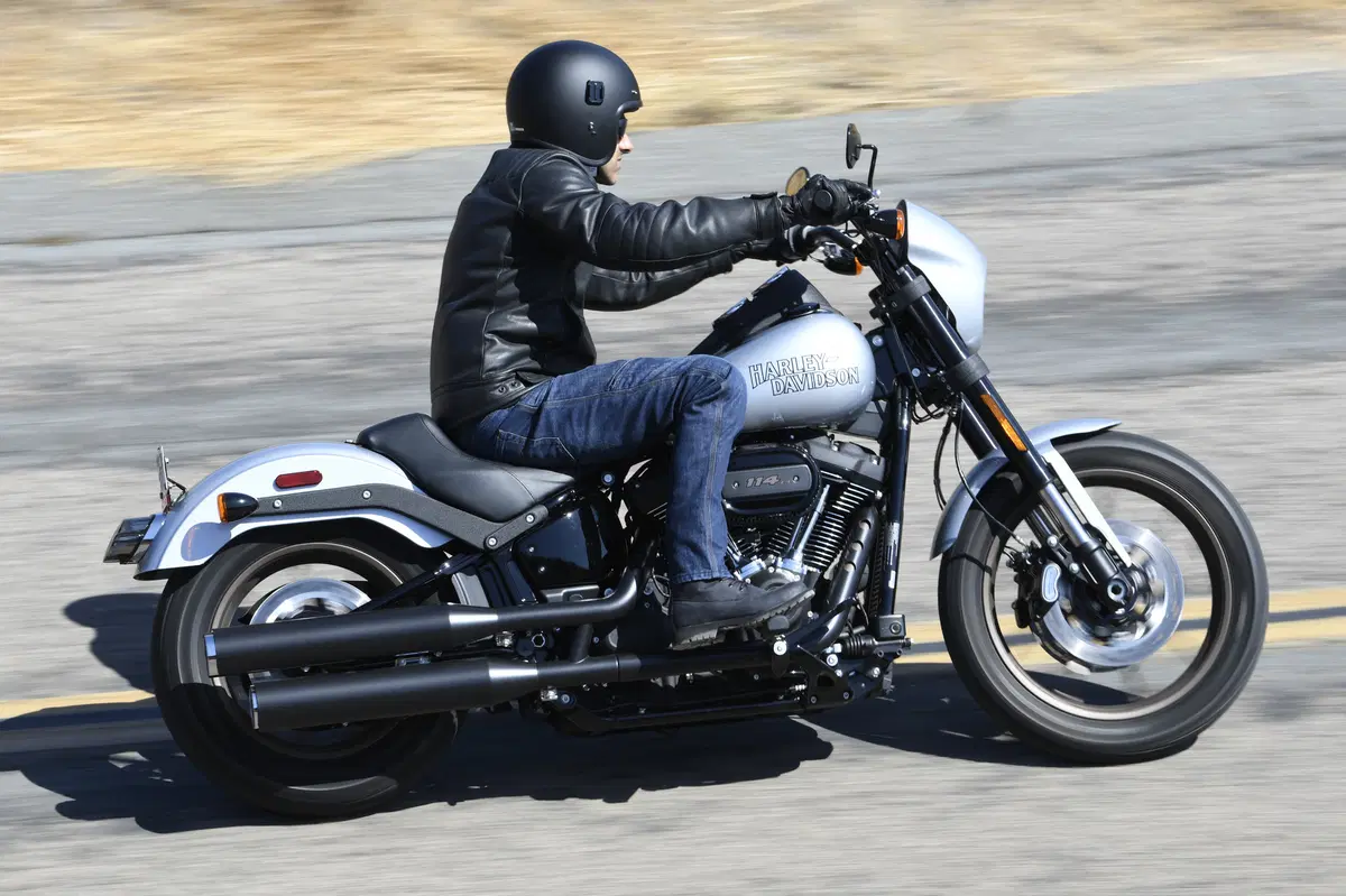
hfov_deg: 11.4
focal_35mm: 180
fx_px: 6727
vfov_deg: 7.6
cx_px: 673
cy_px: 448
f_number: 9
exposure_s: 1/250
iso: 200
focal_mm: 120
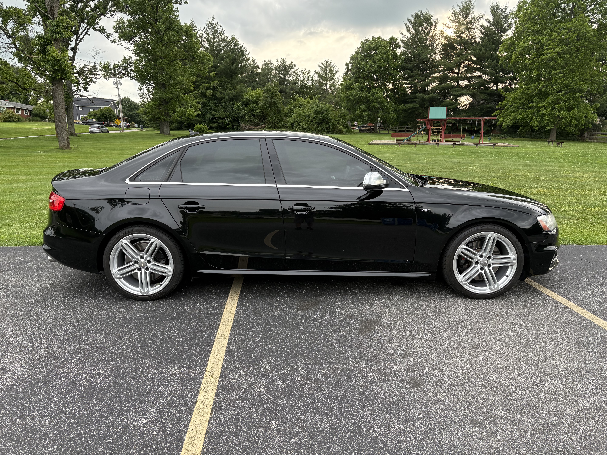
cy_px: 228
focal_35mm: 26
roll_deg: -1.0
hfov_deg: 67.3
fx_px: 456
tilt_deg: -9.3
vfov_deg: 53.1
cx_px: 304
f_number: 1.6
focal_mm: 5.96
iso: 80
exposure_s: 1/241
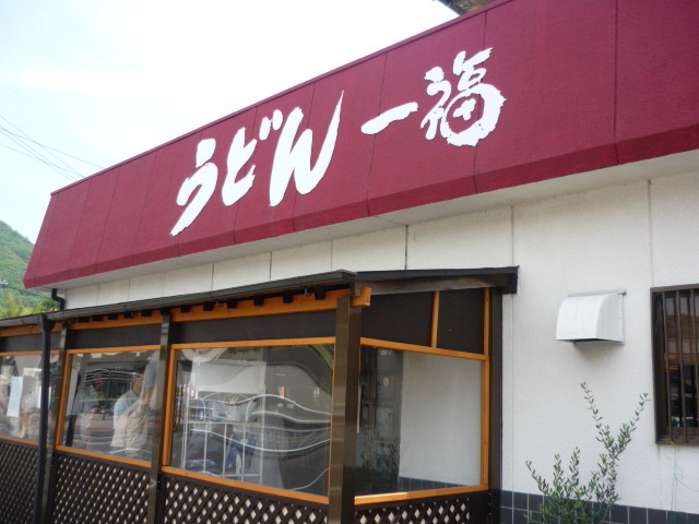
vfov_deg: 42.9
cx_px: 350
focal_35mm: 33
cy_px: 262
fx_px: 666
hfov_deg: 55.4
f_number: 2.8
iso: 100
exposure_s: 1/500
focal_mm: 5.5
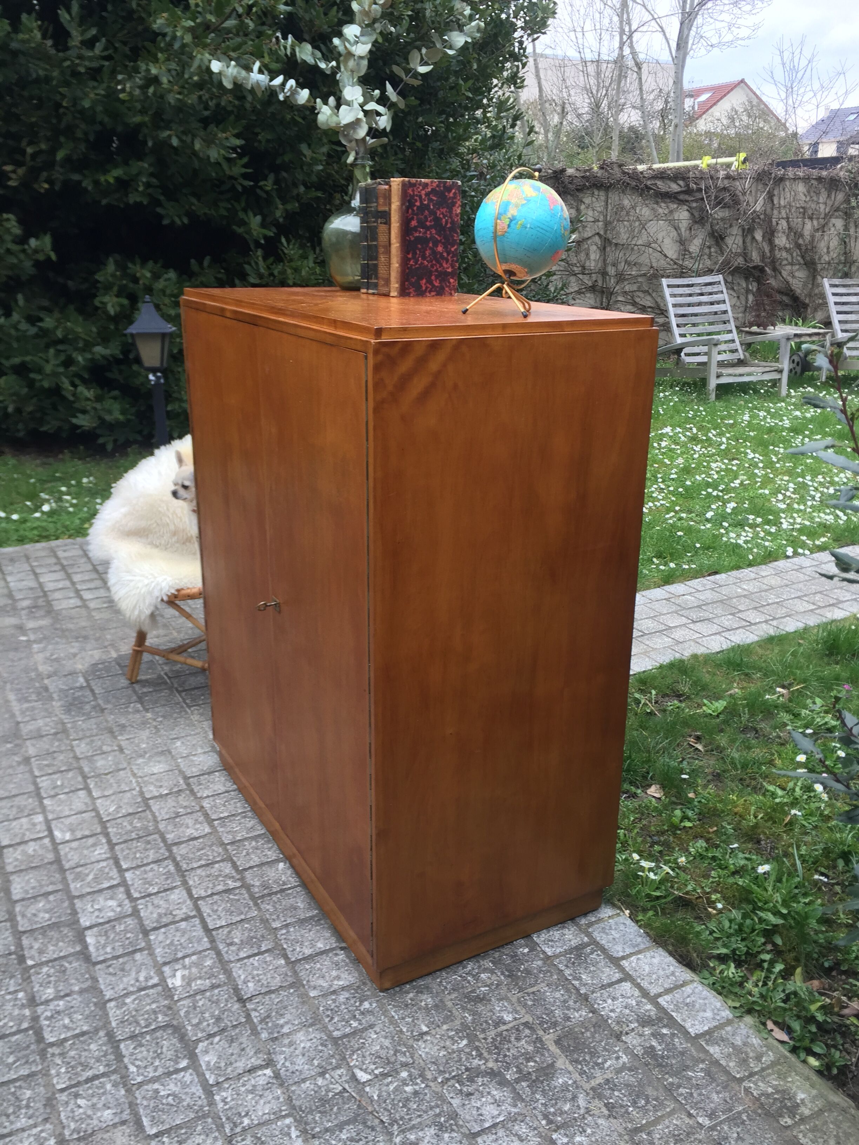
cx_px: 430
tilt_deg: -20.1
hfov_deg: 48.2
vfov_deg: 61.7
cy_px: 572
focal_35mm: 29
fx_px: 960
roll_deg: +1.3
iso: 32
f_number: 2.2
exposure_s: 1/100
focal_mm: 4.15
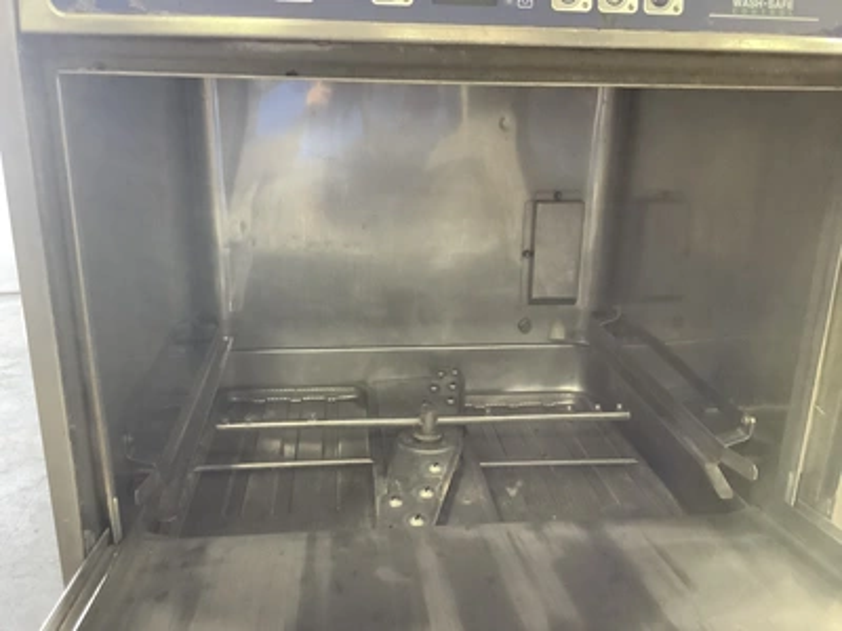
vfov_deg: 45.4
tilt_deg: -19.3
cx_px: 421
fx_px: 754
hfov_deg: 58.4
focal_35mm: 31
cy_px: 316
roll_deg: -2.5
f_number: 2.4
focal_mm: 3.3
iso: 500
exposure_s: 1/30
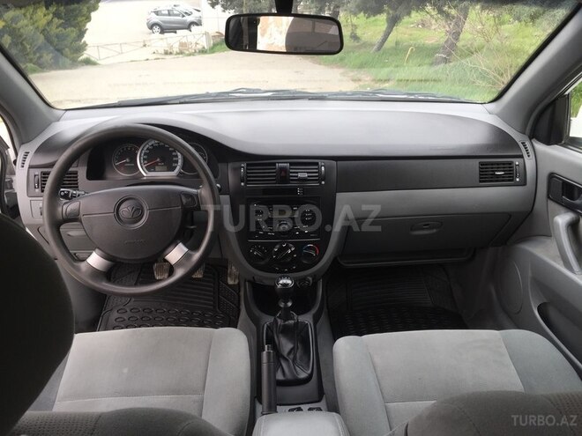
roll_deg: +1.0
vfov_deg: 48.2
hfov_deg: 61.7
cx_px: 291
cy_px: 218
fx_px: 488
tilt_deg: -30.5
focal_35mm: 29
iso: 32
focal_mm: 4.15
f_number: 2.2
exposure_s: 1/111
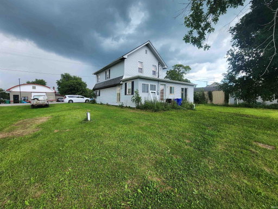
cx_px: 139
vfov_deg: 89.9
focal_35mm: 13
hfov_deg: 106.2
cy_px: 104
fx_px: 104
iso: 50
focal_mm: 2.2
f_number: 2.2
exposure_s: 1/697
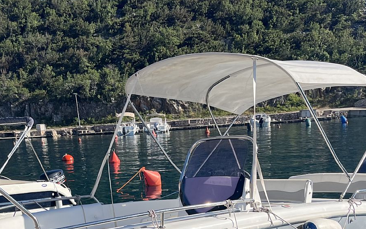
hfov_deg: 34.5
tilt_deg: -18.8
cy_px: 286
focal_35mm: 59
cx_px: 159
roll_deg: +1.9
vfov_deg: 20.4
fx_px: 589
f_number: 1.6
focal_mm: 5.1
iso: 50
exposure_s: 1/3413
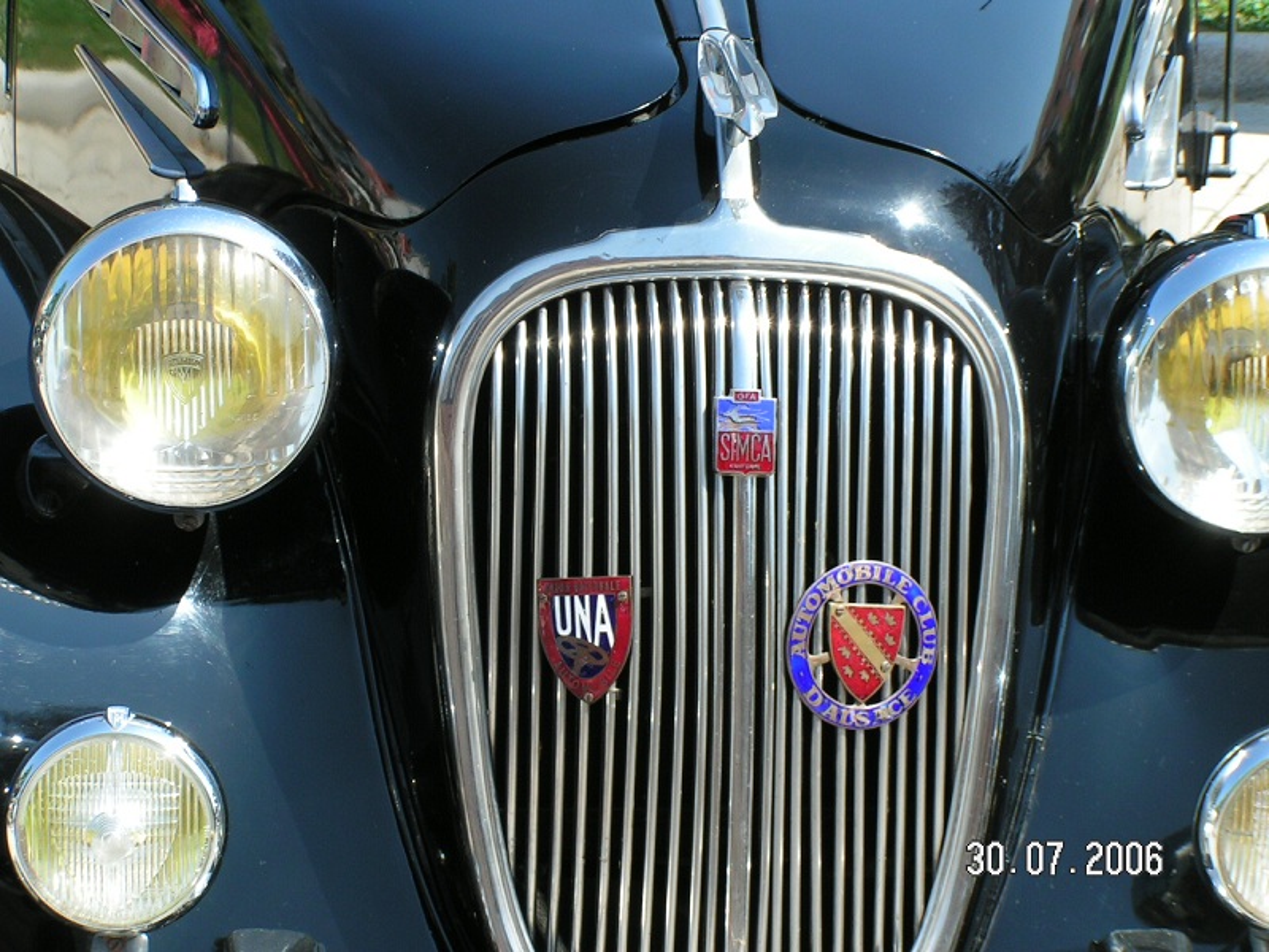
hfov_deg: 18.9
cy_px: 476
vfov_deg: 14.2
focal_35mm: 104
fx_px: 3813
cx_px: 634
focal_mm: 15.9
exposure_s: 1/200
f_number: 5.6
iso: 50
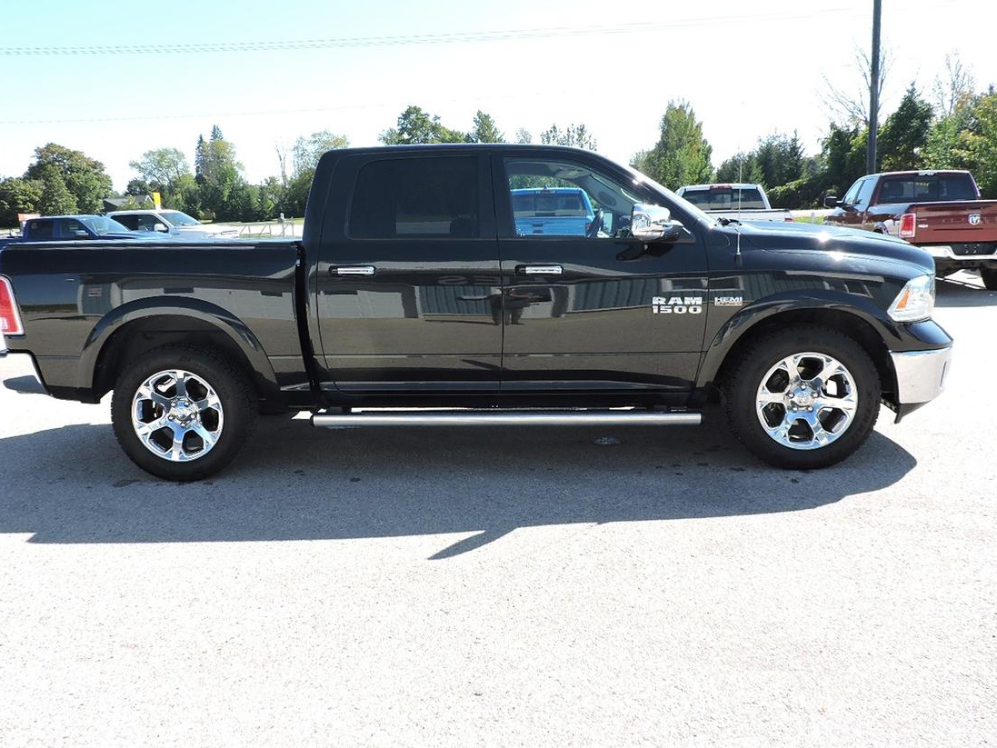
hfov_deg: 63.3
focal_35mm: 28
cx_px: 456
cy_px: 356
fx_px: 807
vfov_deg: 49.7
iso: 100
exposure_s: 1/500
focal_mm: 4.3
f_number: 3
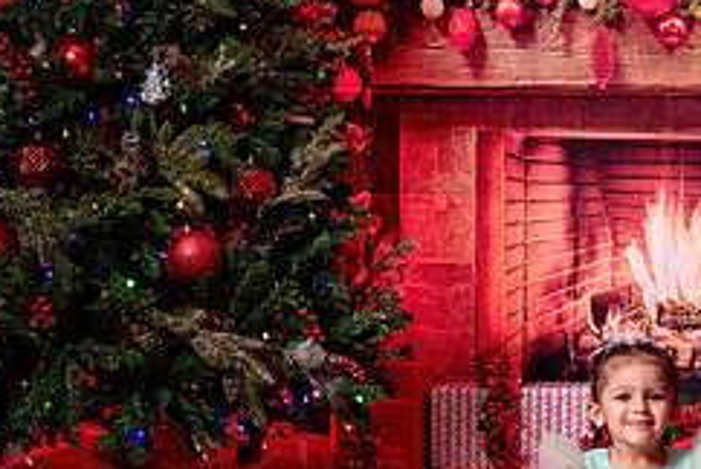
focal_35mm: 78
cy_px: 381
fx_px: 1521
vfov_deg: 17.4
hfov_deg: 25.4
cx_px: 584
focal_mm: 31
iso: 500
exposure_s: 1/160
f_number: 4
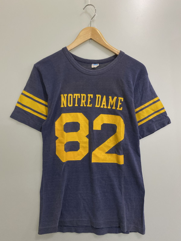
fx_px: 181
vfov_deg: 67.3
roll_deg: +1.1
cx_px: 90
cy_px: 120
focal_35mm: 26
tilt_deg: -19.8
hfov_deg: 53.1
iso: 125
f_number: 1.8
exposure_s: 1/100
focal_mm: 4.25
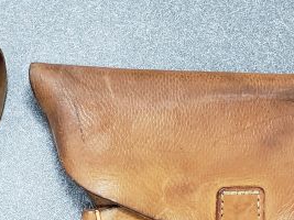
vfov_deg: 17.2
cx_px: 13
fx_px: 662
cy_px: 322
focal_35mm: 78
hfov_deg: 24.1
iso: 250
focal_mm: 4.3
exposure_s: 1/24
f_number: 2.4
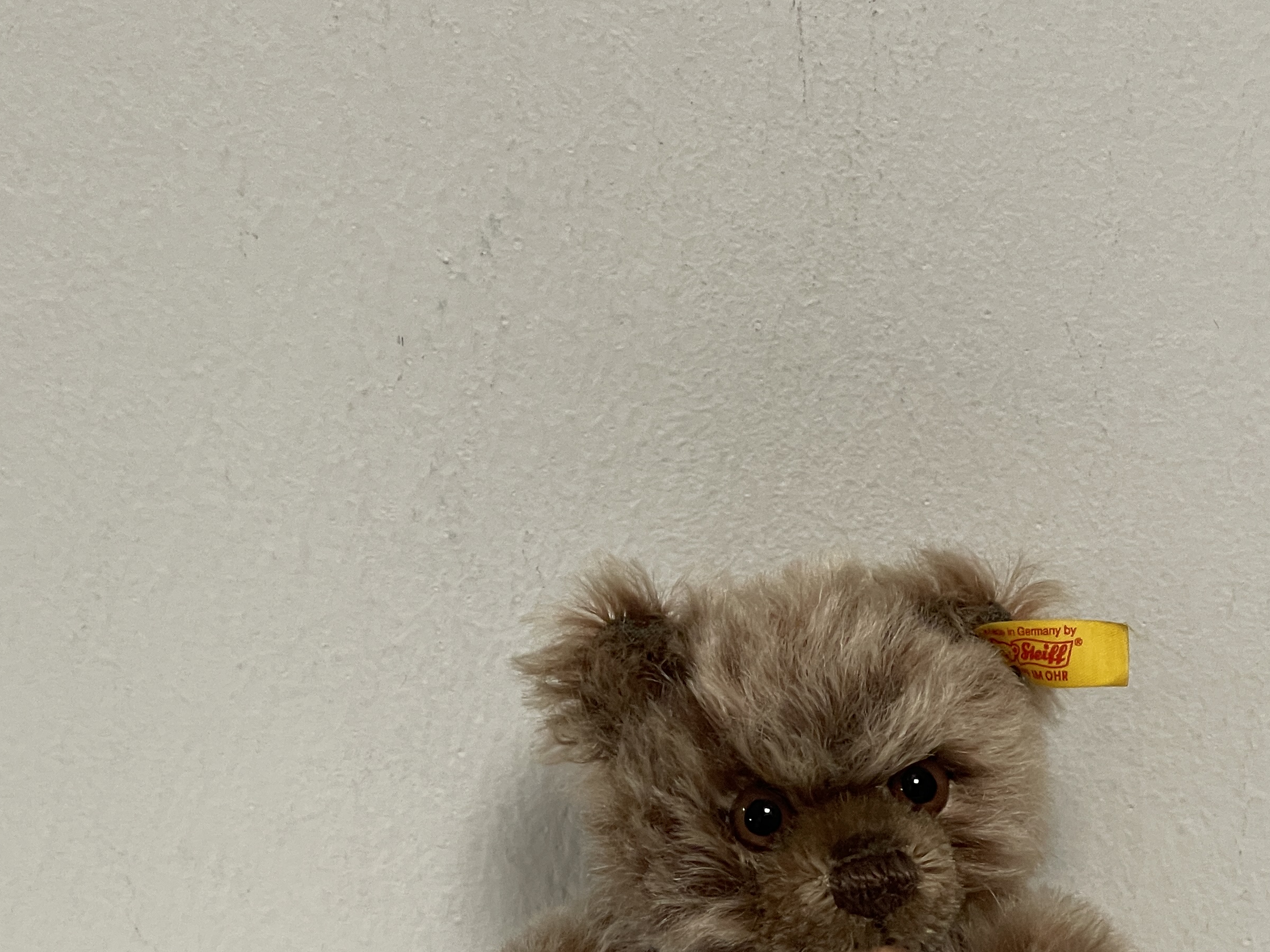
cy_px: 726
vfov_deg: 13.8
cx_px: 524
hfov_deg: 18.4
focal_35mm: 107
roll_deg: -1.2
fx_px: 3926
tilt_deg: -26.9
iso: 125
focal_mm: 7.5
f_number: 2.2
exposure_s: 1/50
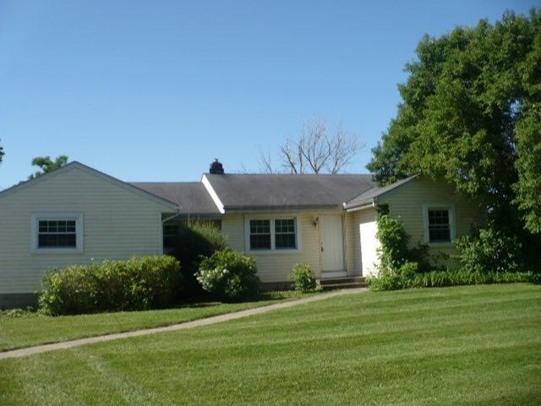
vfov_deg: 38.7
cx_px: 270
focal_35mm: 37
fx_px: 578
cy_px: 203
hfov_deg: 50.1
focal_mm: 6.1
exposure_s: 1/160
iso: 100
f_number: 8
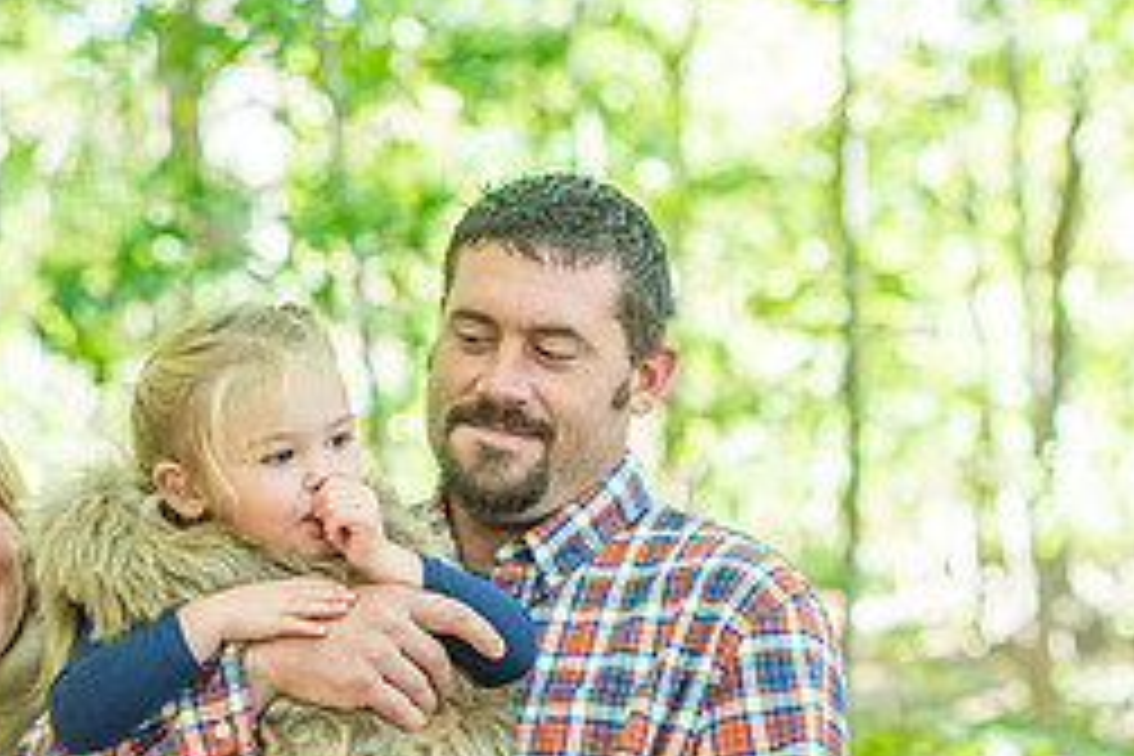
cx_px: 504
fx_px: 3622
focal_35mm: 115
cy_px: 596
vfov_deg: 11.9
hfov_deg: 17.8
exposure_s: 1/400
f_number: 2.2
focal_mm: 50
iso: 500
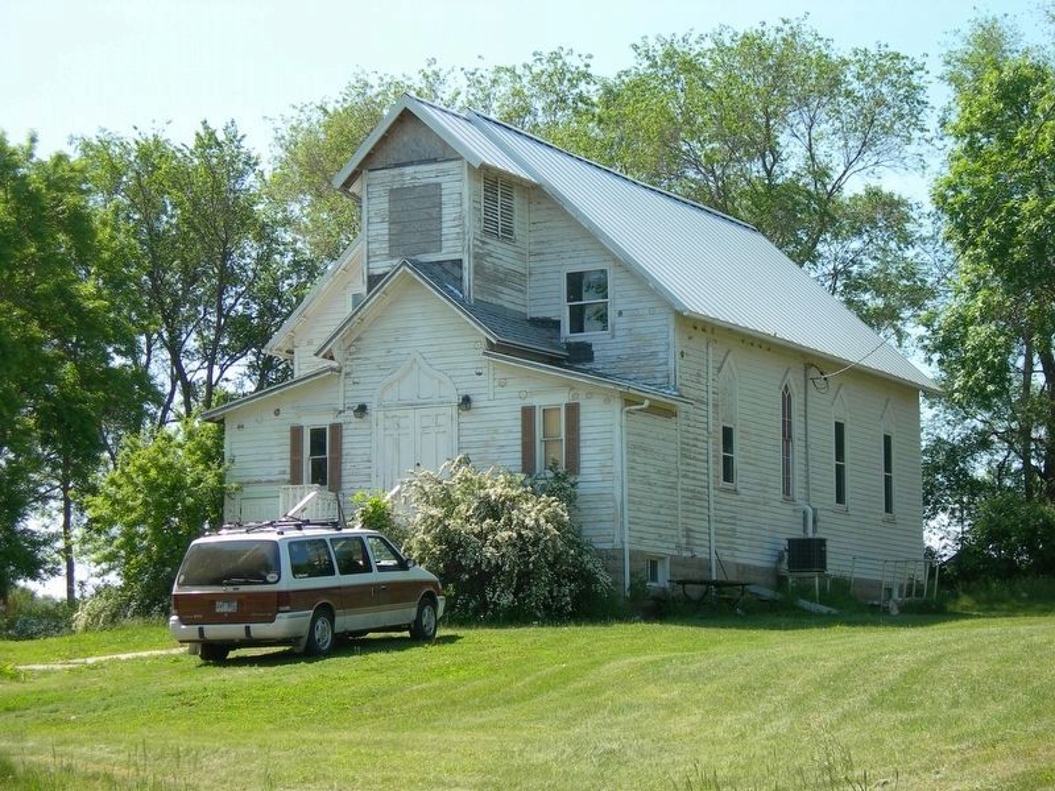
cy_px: 396
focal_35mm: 82
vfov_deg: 18.0
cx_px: 528
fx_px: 2499
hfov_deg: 23.8
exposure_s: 1/276
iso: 50
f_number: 4
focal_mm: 17
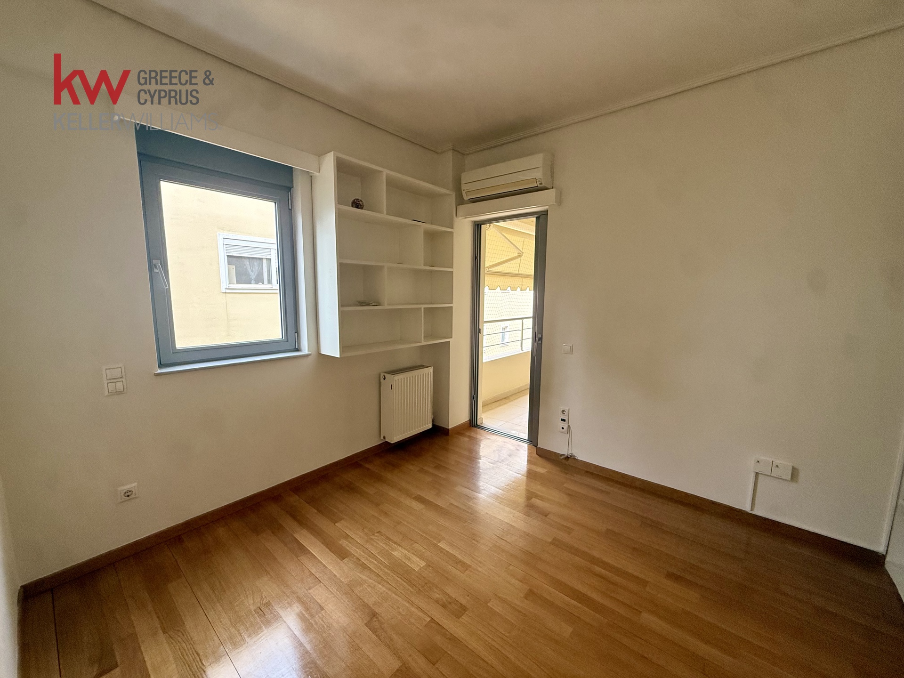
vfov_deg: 85.7
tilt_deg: -6.9
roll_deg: -0.7
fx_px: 366
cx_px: 452
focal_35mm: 14
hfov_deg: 102.1
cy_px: 339
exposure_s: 1/99
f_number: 2.2
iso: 160
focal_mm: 2.22
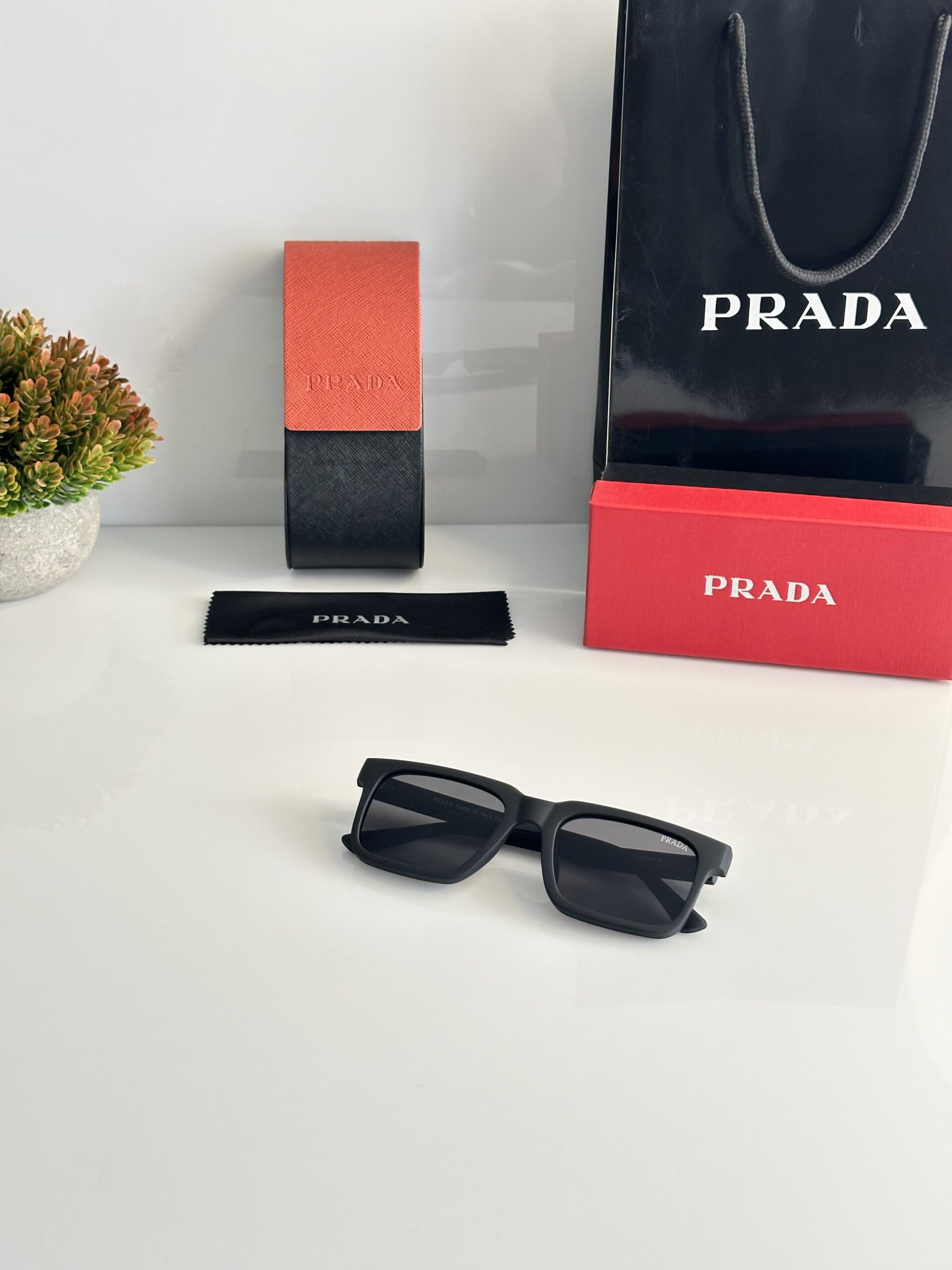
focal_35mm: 48
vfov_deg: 39.7
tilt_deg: -28.5
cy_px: 635
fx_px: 1760
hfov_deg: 30.3
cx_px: 476
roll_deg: -0.8
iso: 100
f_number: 1.78
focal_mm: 6.86
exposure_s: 1/60
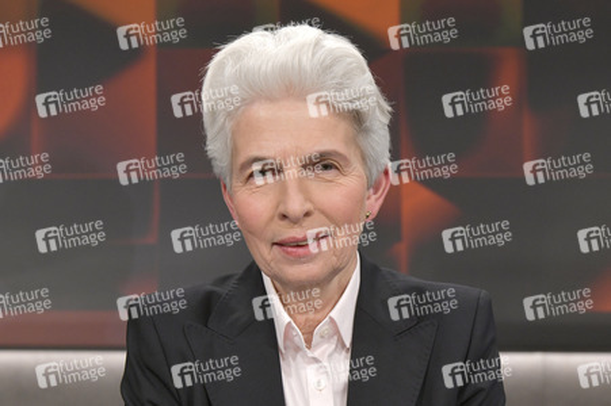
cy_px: 203
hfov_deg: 41.1
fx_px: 814
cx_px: 306
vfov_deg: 28.0
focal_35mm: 48
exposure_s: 1/200
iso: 2500
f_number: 6.3
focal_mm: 48
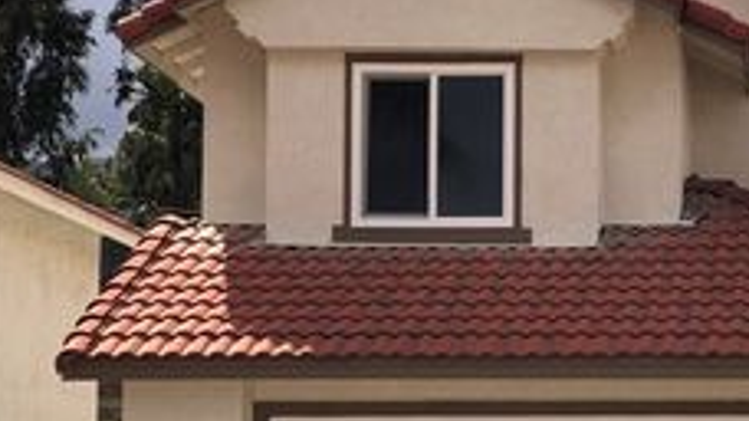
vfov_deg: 8.9
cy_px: 337
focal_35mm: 136
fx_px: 2700
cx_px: 798
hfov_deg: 15.4
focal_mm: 6.6
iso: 20
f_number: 2.8
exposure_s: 1/1033
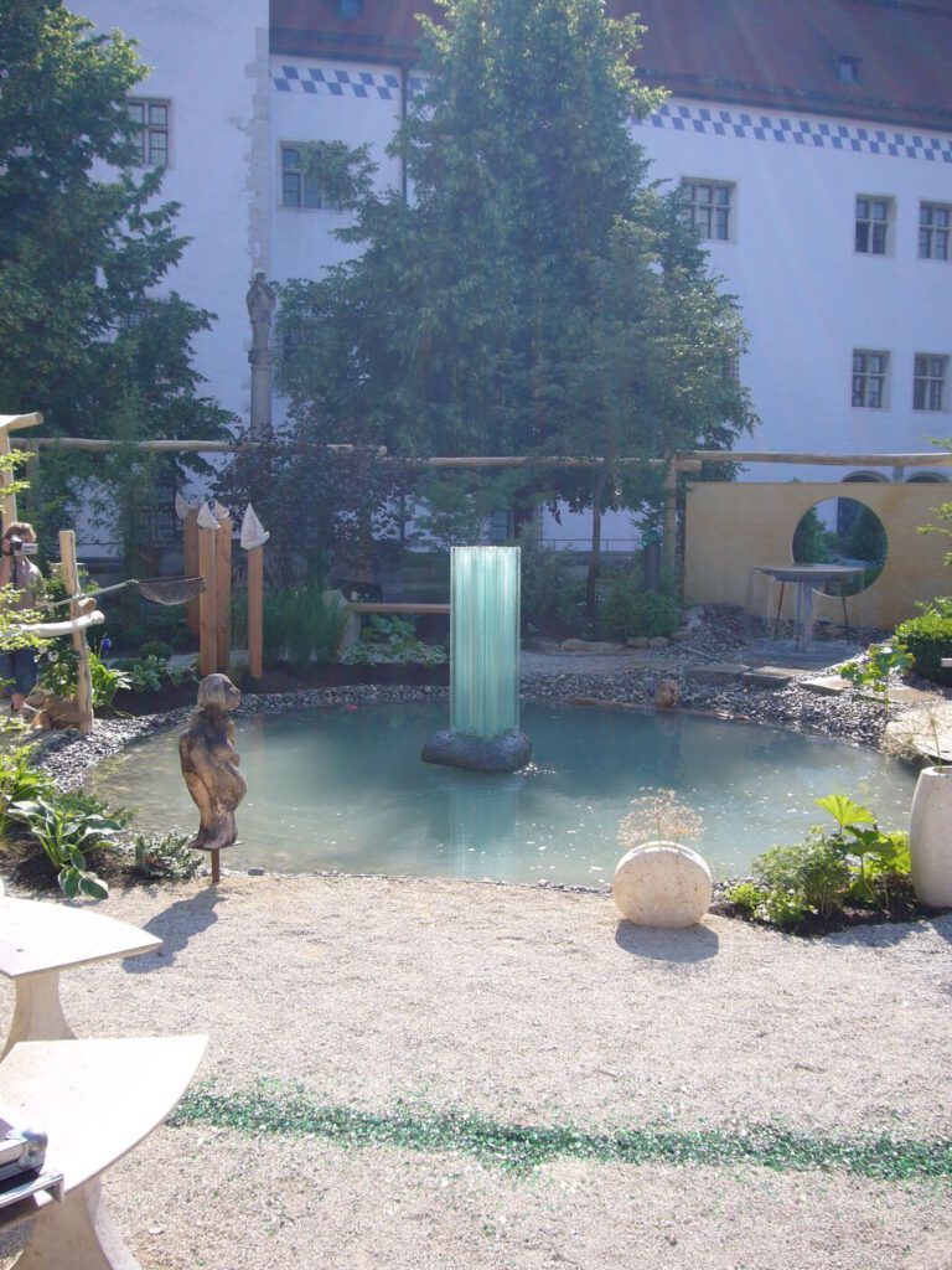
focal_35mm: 33
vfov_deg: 55.4
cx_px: 476
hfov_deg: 42.9
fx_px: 1210
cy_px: 635
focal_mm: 5.4
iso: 80
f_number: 6.3
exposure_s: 1/160
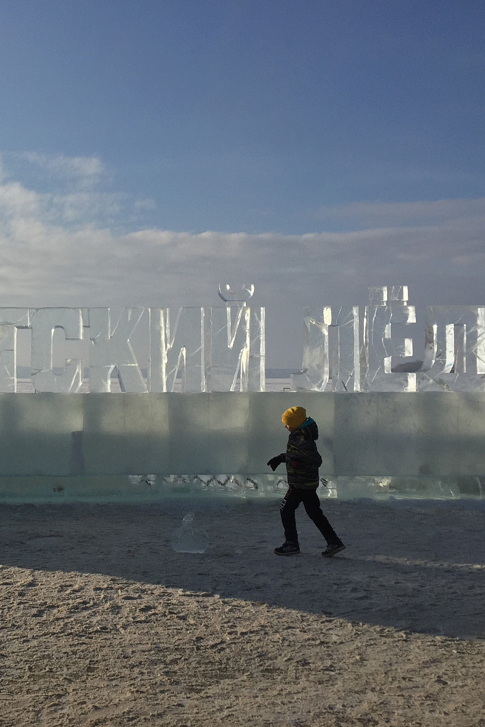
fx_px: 828
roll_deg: +0.7
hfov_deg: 31.5
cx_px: 76
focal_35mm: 41
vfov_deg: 47.4
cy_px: 358
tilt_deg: +0.1
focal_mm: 4.15
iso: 32
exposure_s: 1/5650
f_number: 2.2
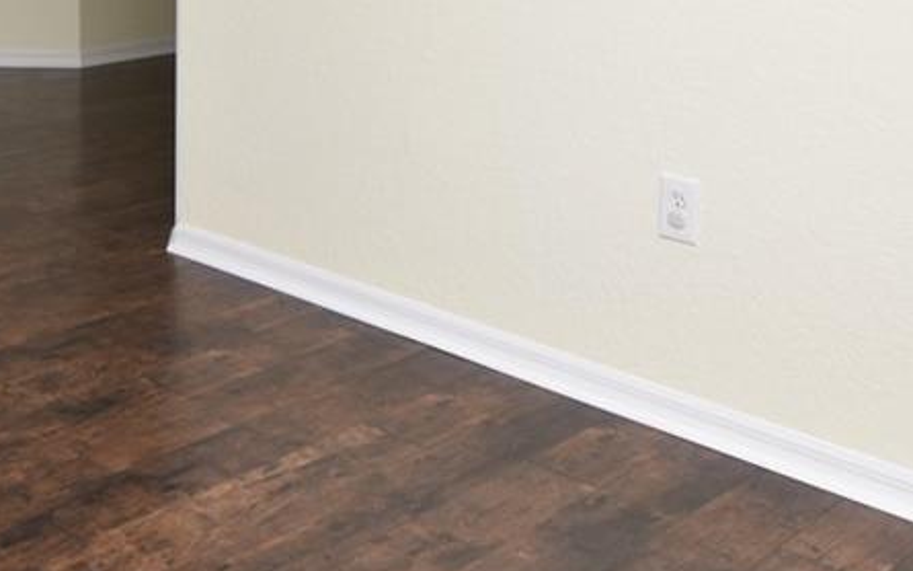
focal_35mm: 55
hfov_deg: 35.9
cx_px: 207
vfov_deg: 22.0
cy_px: -88
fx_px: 1368
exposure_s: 1/125
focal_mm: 10
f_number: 5.6
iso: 200
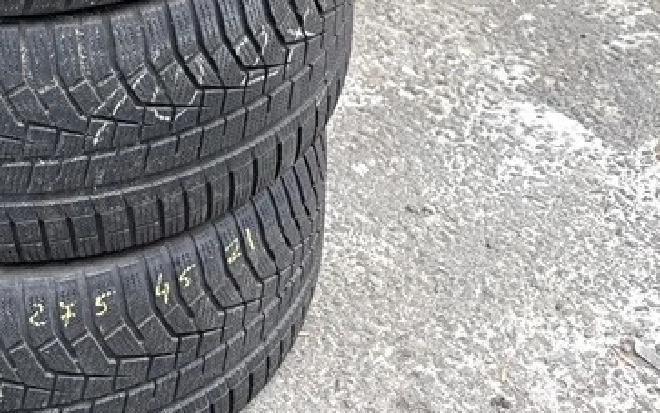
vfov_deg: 15.2
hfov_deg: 28.7
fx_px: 1259
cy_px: -404
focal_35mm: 70
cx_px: 135
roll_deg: +1.3
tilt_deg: -13.8
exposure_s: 1/168
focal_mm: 6.76
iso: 64
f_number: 1.78
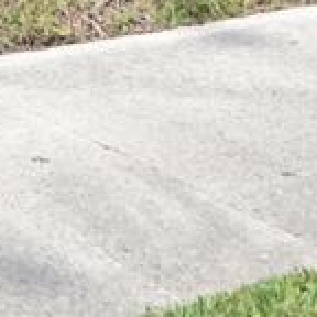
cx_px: -544
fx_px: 2342
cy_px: -736
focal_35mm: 226
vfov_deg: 6.8
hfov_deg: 7.1
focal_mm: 16
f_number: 9
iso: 200
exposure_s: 1/320
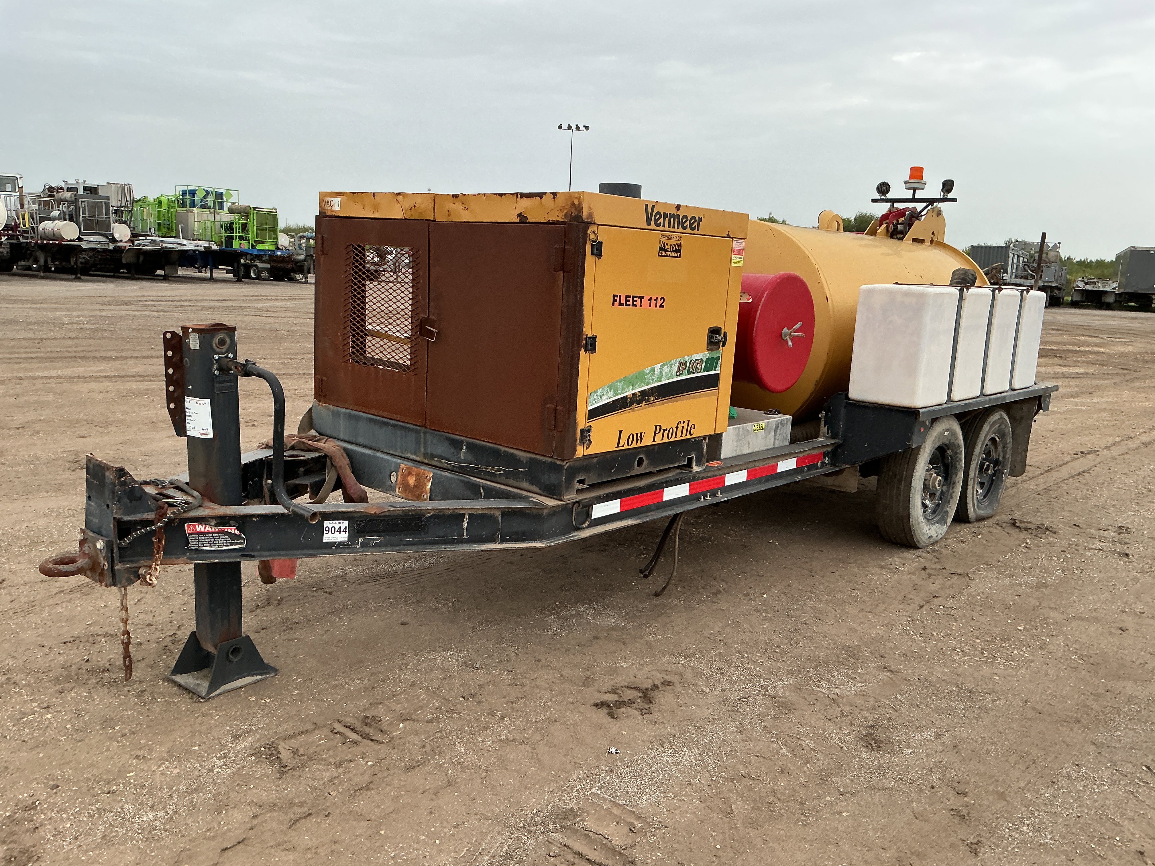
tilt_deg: -10.8
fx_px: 968
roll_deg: -2.0
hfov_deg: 61.7
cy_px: 433
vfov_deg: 48.2
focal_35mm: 29
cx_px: 578
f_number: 1.8
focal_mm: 3
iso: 64
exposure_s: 1/120
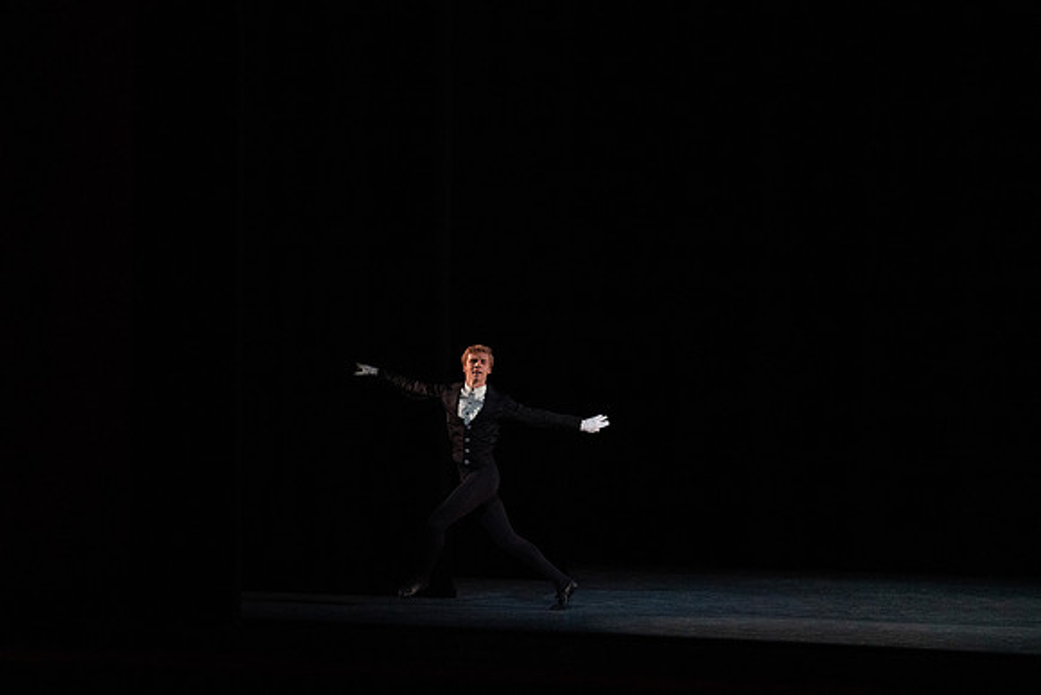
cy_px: 348
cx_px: 520
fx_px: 3673
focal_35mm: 127
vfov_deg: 10.8
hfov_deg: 16.1
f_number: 5.6
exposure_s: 1/400
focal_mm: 127
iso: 16000
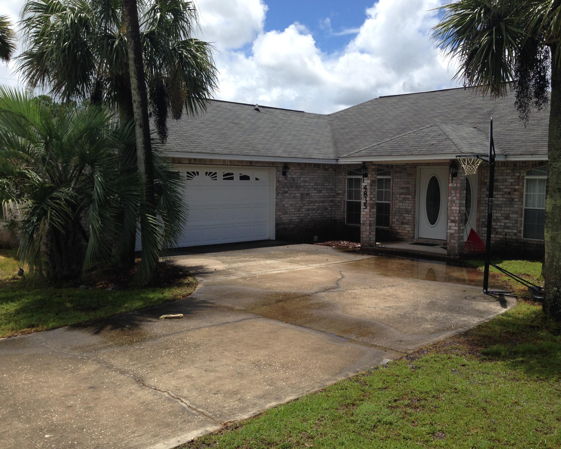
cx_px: 302
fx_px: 581
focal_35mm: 35
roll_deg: -0.5
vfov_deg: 42.2
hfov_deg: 51.5
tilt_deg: -5.5
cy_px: 225
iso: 50
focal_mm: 4.12
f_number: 2.4
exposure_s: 1/2008
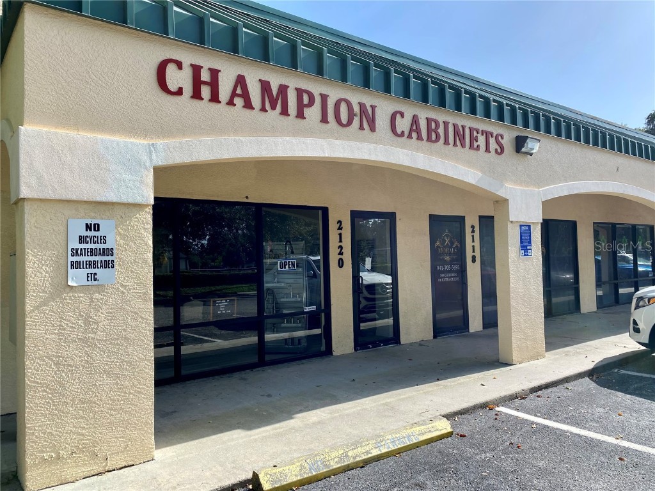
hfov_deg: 67.3
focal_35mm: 26
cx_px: 328
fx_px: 492
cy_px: 246
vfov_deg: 53.1
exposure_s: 1/1412
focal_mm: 4.25
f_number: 1.8
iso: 32
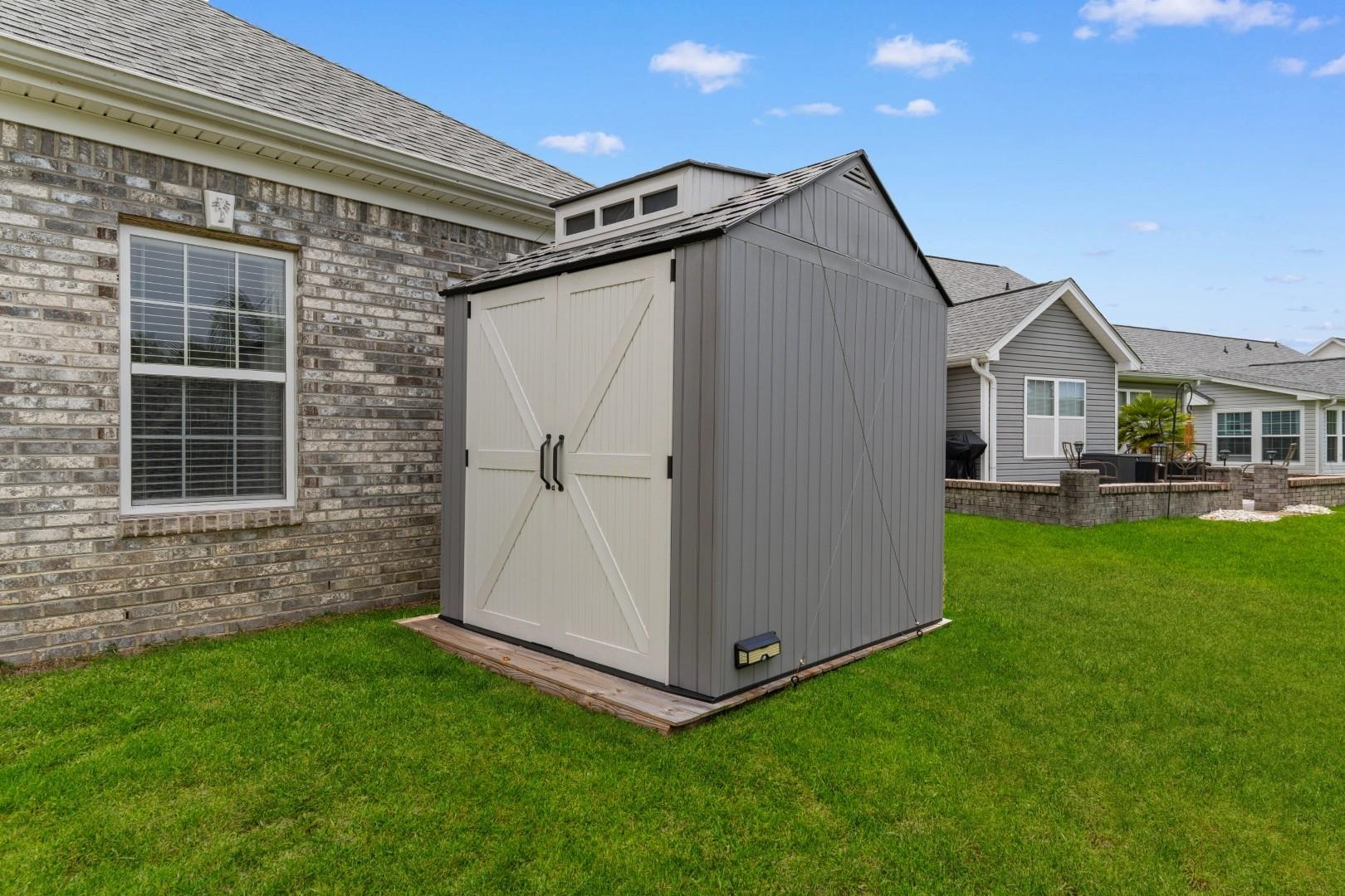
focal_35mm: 21
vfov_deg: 59.5
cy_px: 448
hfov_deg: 81.2
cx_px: 672
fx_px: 785
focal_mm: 14
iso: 100
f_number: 9
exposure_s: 1/320
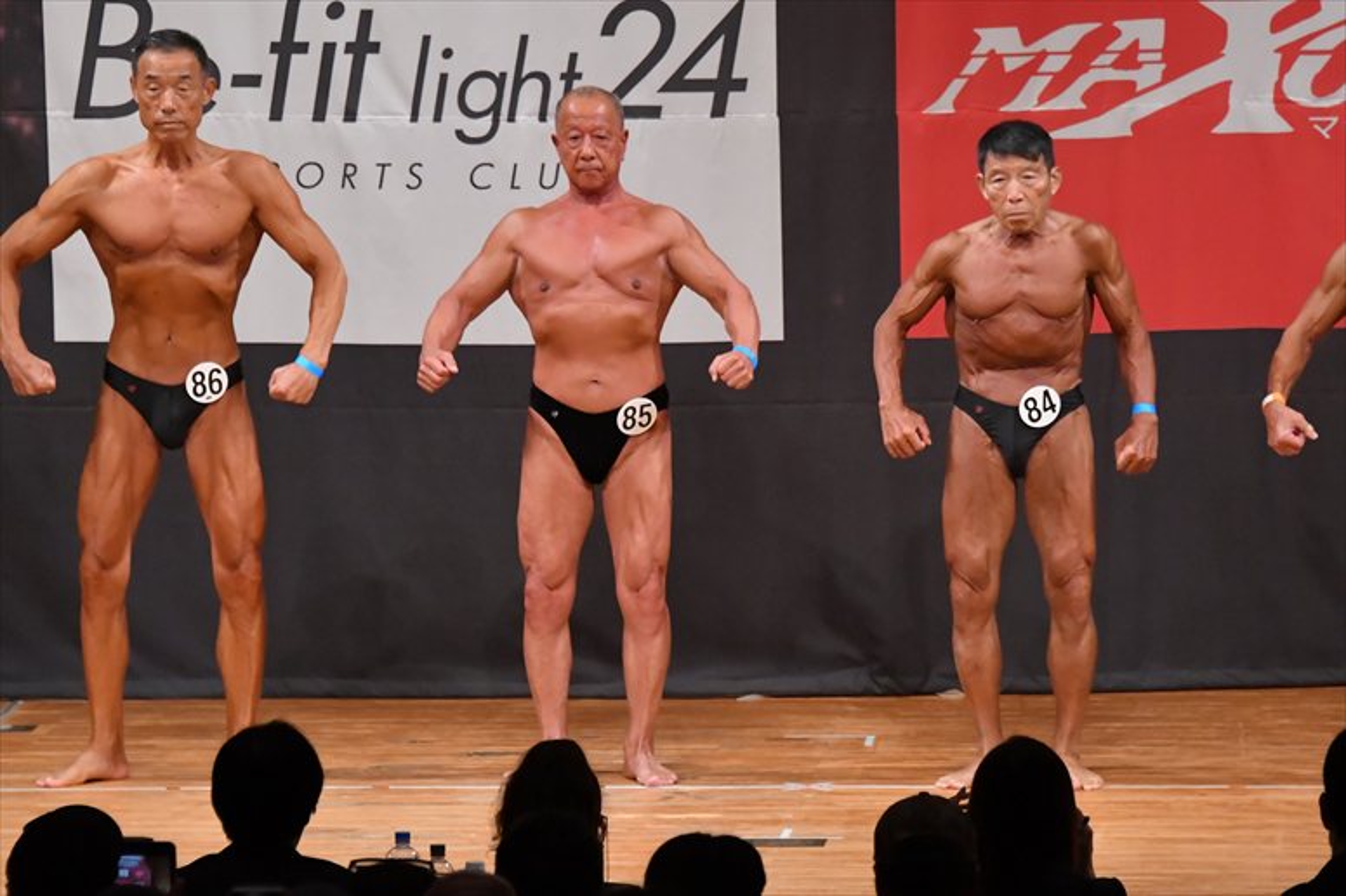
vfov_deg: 5.1
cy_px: 448
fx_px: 10090
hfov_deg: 7.6
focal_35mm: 270
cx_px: 673
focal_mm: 180
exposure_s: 1/400
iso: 7200
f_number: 5.6
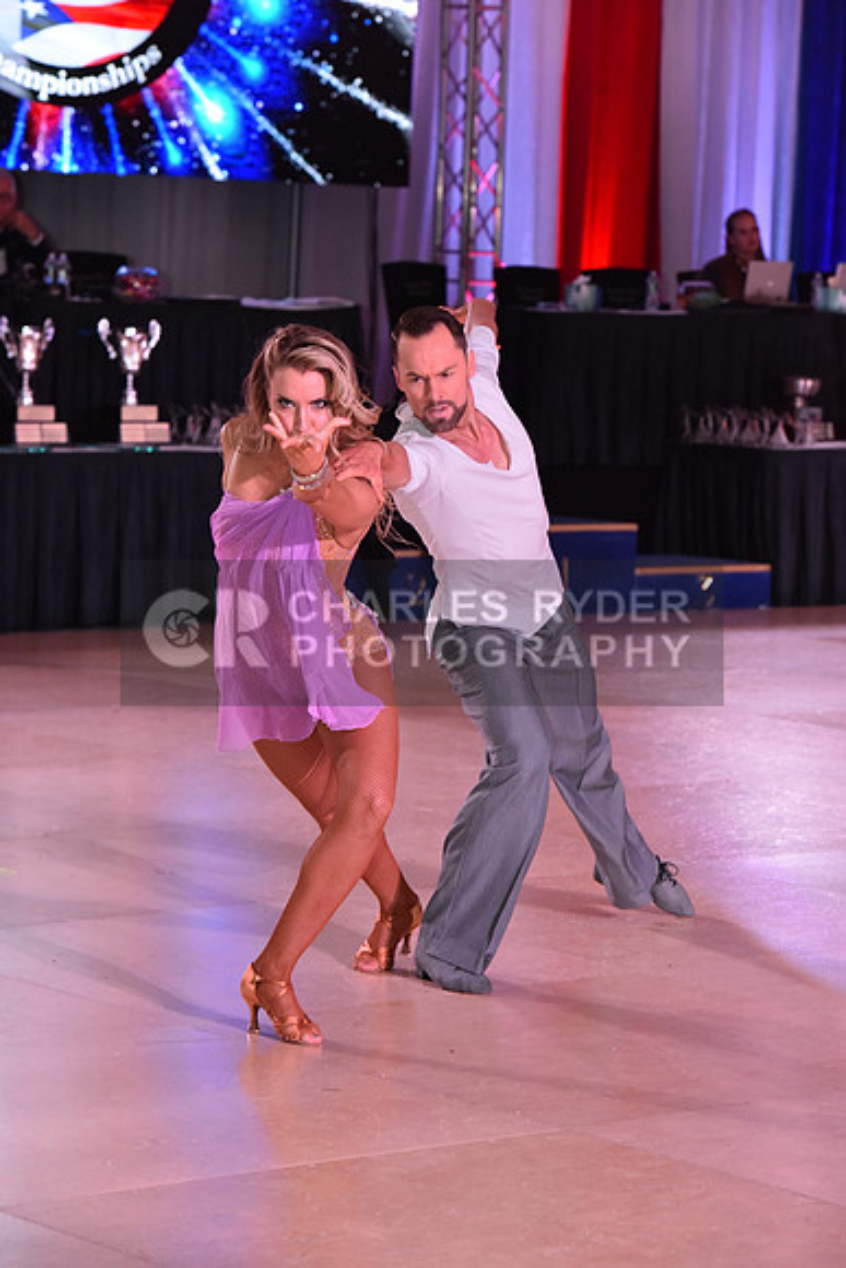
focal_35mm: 122
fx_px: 4298
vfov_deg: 16.8
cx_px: 423
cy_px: 634
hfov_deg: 11.2
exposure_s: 1/320
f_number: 5.6
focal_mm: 122
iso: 2500
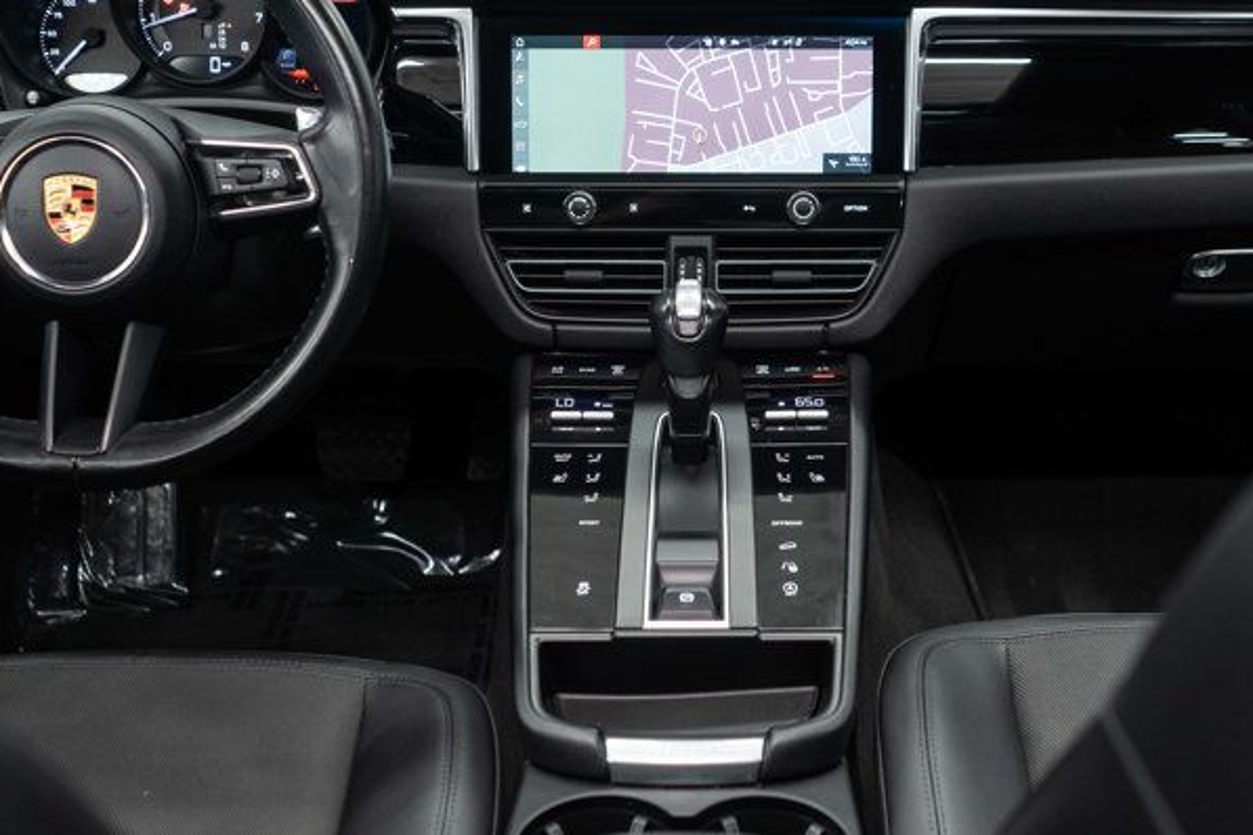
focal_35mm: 48
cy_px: 398
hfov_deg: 41.1
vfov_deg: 28.1
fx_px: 1671
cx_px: 693
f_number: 3.2
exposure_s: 1/50
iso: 800
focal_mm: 28
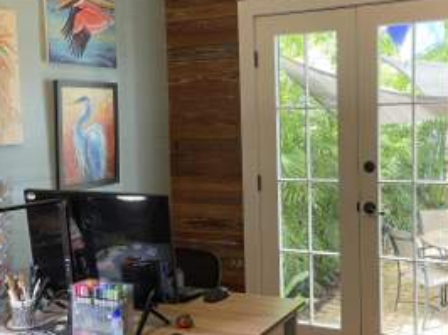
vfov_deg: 30.8
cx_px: 276
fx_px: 608
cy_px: 157
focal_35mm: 47
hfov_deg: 40.2
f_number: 1.6
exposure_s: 1/60
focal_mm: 4.2
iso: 80
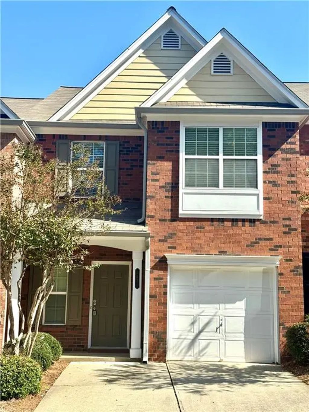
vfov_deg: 39.7
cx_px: 154
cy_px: 206
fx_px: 571
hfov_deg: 30.3
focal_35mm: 48
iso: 64
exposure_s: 1/3425
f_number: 1.78
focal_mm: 6.76
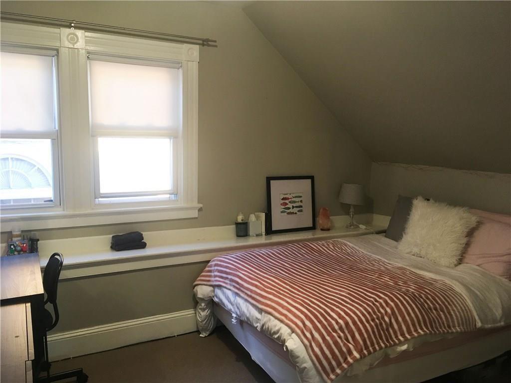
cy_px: 192
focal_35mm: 29
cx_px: 256
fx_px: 428
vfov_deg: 48.2
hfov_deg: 61.7
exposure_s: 1/30
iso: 100
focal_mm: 4.15
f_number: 2.2
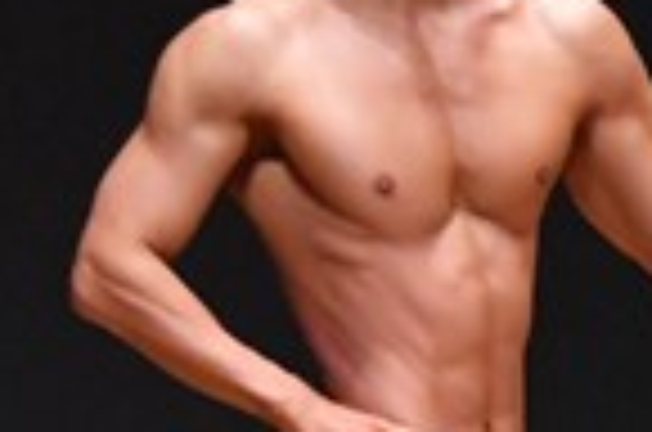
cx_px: 974
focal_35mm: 1287
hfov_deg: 1.6
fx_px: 23258
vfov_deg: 1.1
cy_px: 526
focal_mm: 160
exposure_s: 1/400
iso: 8000
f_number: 5.6
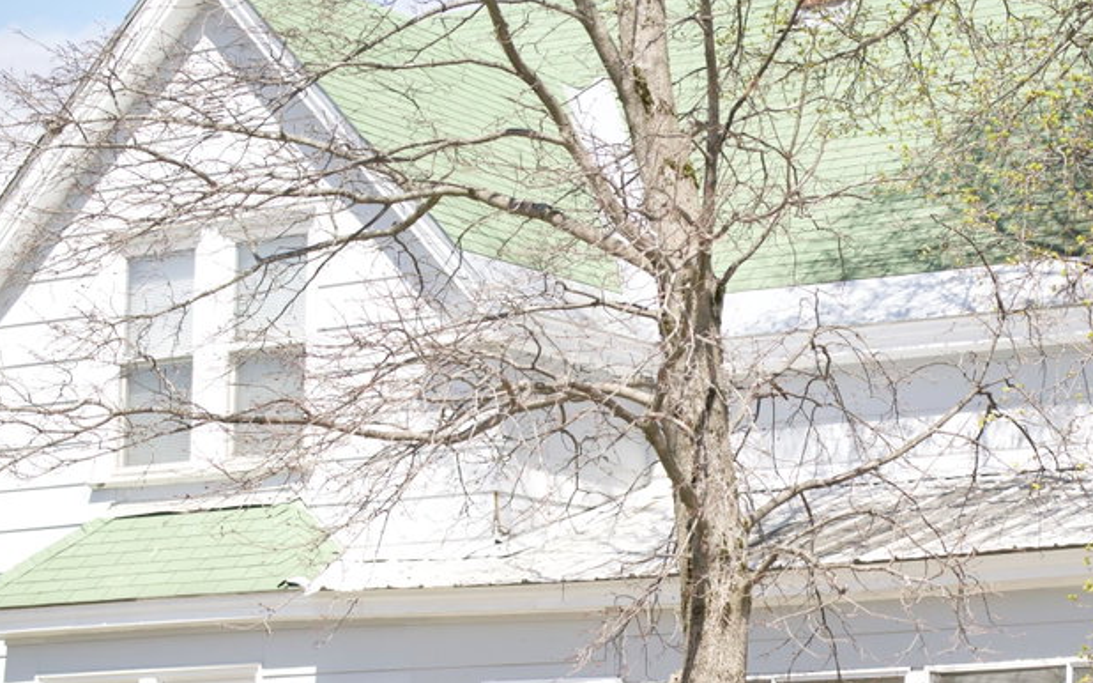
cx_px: 856
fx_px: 3961
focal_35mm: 133
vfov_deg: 9.8
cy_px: 549
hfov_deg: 15.6
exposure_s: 1/500
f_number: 2.8
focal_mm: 70
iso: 64
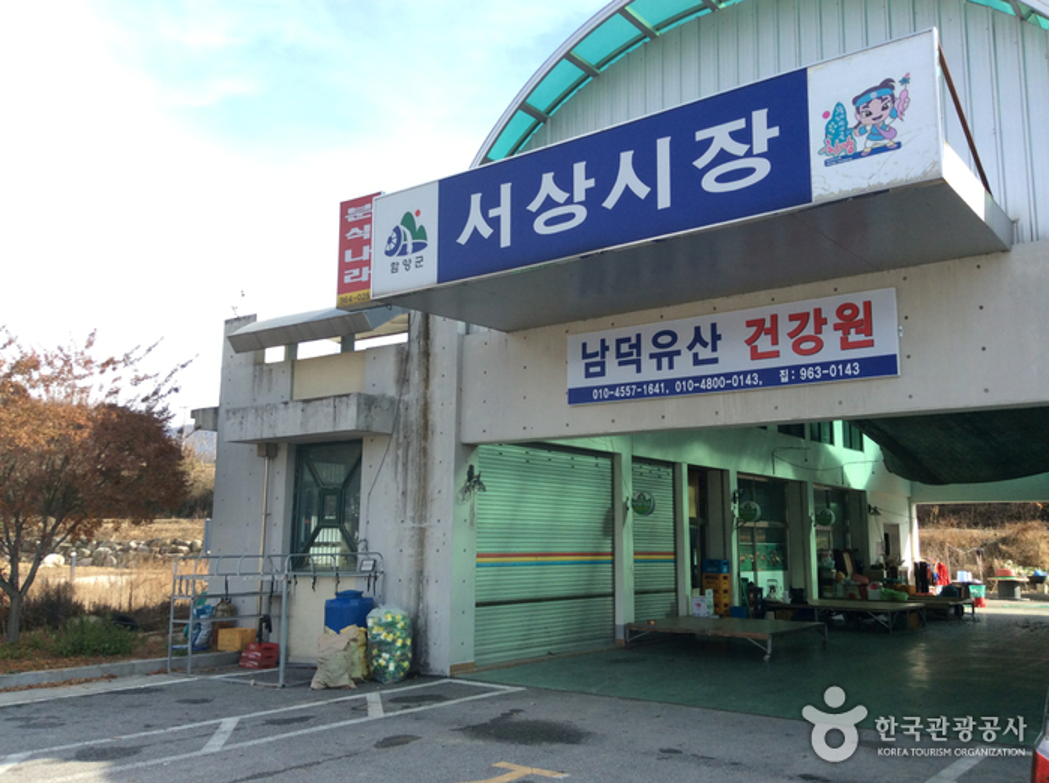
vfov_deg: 42.8
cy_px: 392
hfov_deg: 55.4
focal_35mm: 33
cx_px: 524
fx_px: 998
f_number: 2.4
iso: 32
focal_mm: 3.3
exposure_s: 1/510
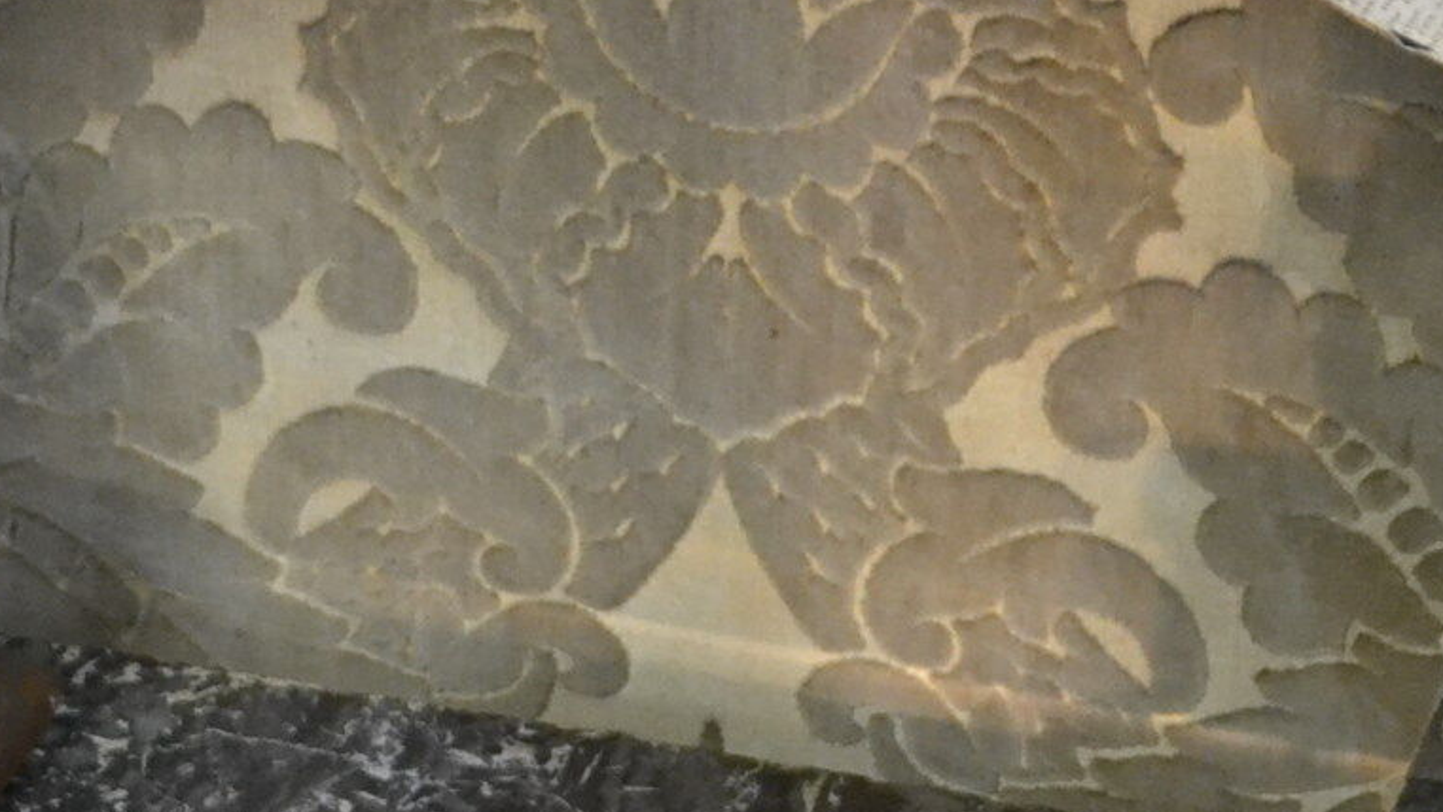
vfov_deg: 8.8
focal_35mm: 133
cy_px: 1401
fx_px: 5090
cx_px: 674
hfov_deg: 16.1
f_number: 4
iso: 3200
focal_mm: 28
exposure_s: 1/40
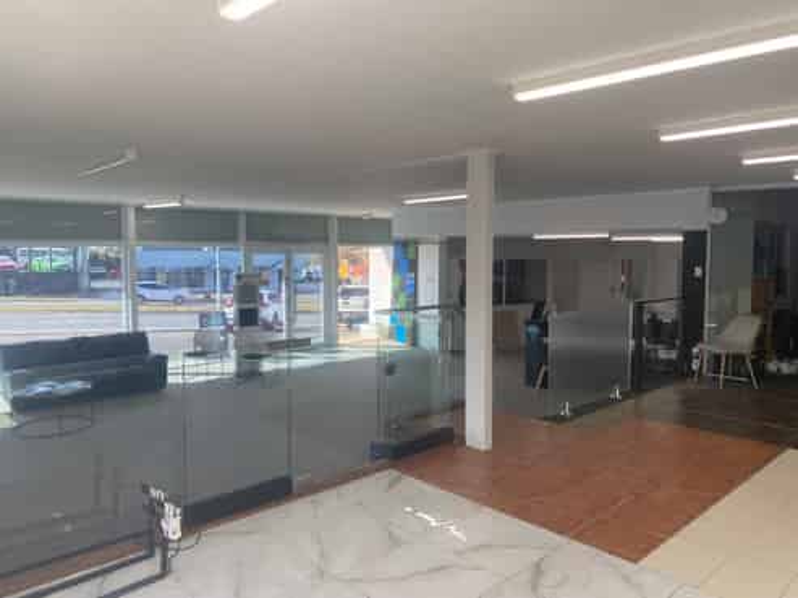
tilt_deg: -2.0
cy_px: 299
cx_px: 399
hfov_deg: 67.3
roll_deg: -0.7
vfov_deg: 53.0
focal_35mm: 26
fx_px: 599
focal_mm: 4.25
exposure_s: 1/384
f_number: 1.8
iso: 32
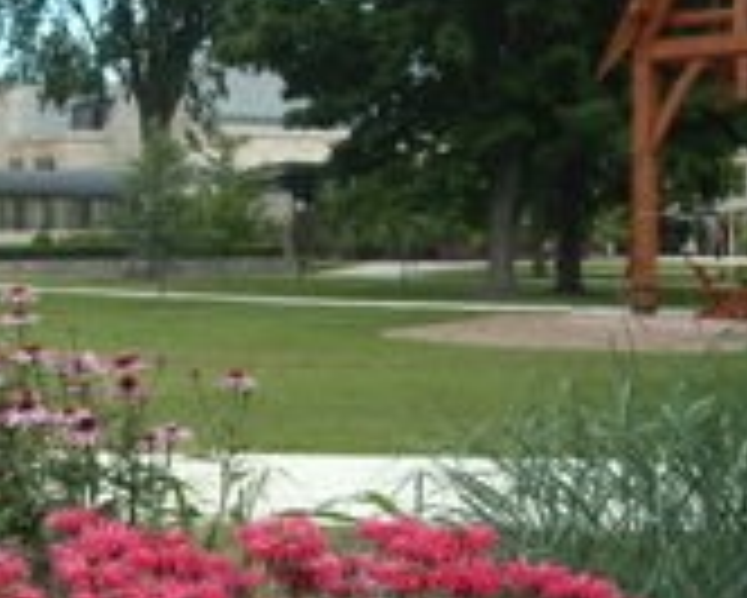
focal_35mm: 76
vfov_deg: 20.2
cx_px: 214
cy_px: 321
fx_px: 1681
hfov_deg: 24.8
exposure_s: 1/250
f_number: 8
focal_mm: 20
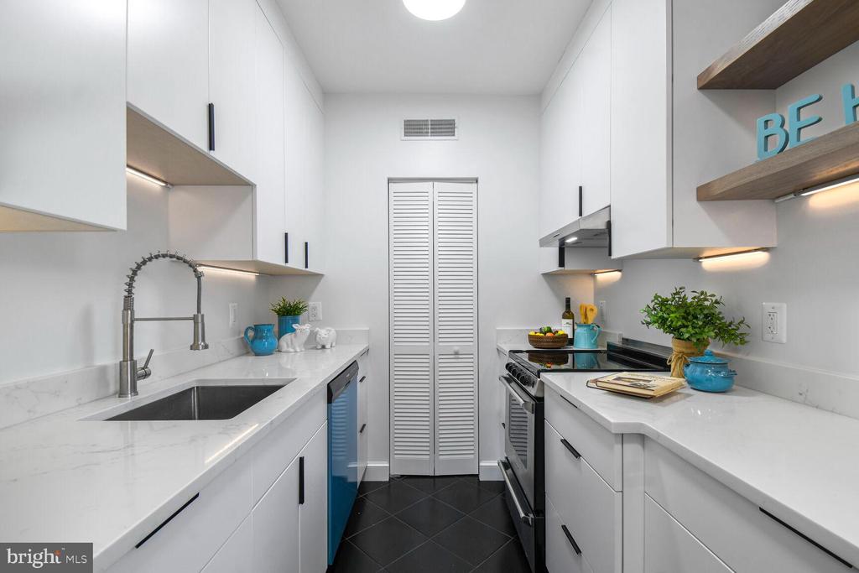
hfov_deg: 100.4
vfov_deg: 77.3
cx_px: 430
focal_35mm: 15
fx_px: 358
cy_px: 286
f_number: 8
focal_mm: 10
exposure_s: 1/30
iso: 200
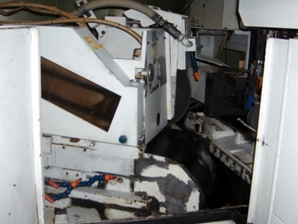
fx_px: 371
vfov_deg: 33.7
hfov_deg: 43.8
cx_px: 157
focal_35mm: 43
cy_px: 110
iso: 100
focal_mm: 8
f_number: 2.8
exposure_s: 1/60
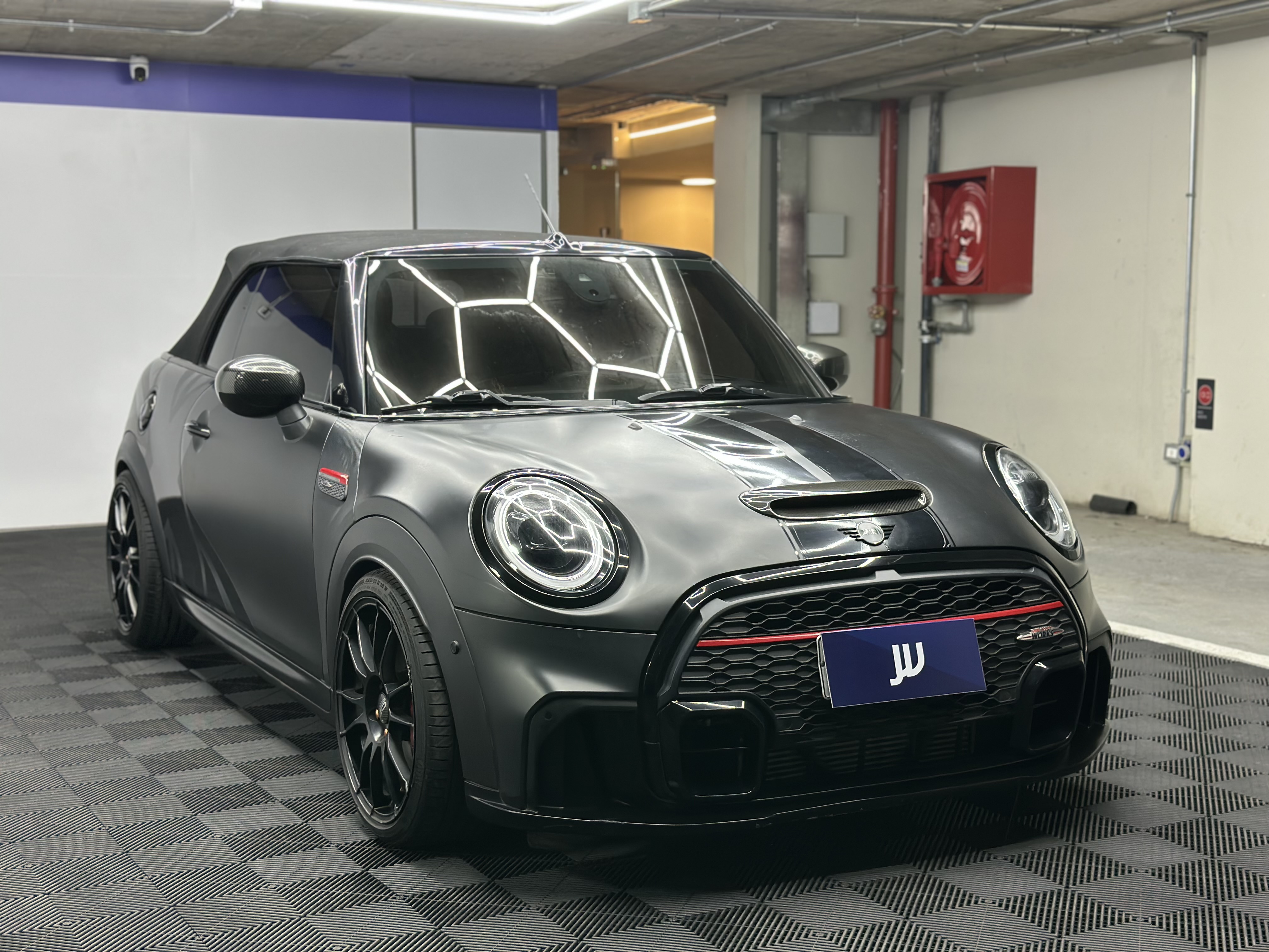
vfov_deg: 30.3
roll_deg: +0.1
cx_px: 634
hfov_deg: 39.7
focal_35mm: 48
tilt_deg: -6.3
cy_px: 476
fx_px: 1760
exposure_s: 1/50
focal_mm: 6.86
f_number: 1.78
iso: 80
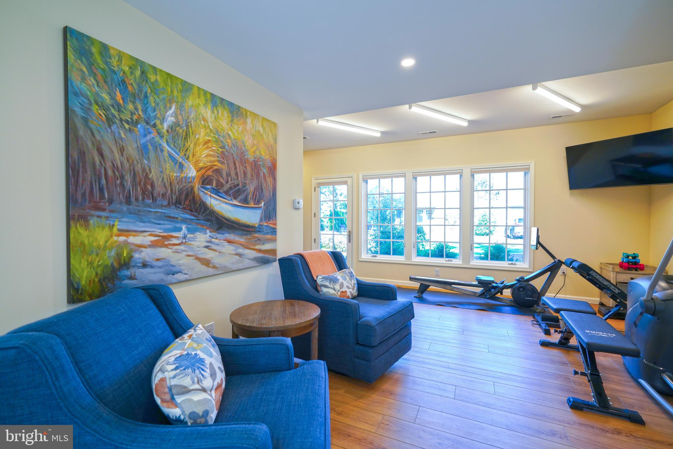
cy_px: 224
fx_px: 299
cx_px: 336
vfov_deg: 73.8
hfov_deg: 96.7
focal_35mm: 16
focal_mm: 16
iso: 320
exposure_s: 1/60
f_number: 4
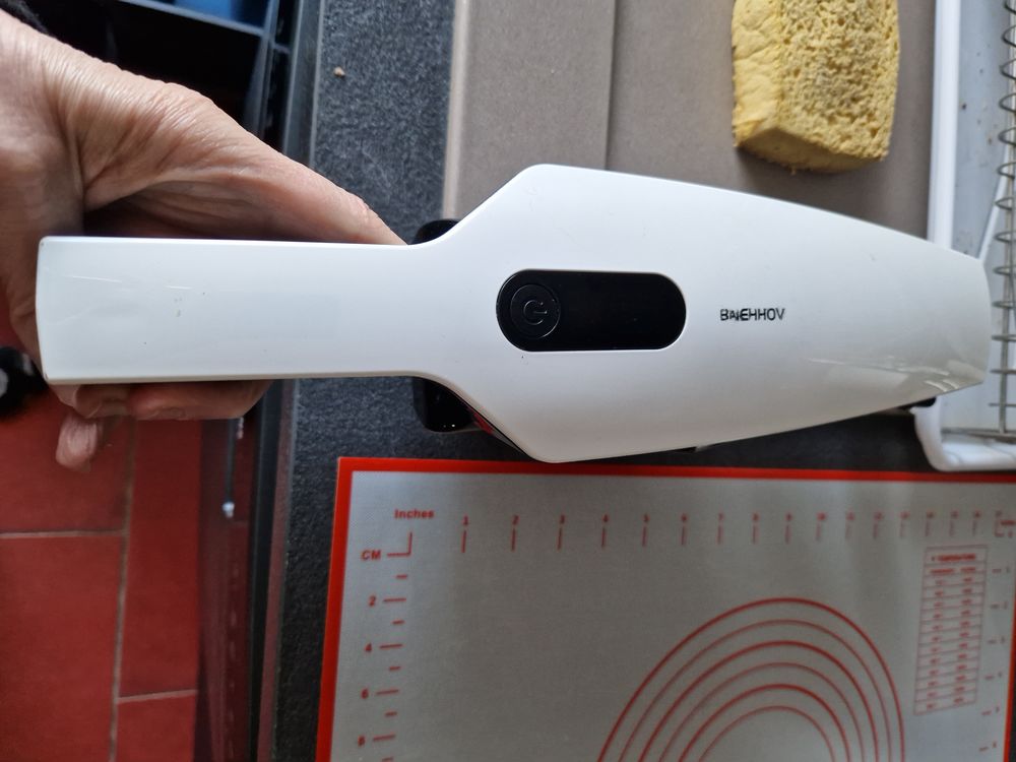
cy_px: 381
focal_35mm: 23
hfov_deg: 73.9
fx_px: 675
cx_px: 508
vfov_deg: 58.9
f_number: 1.8
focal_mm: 5.4
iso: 50
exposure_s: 1/100
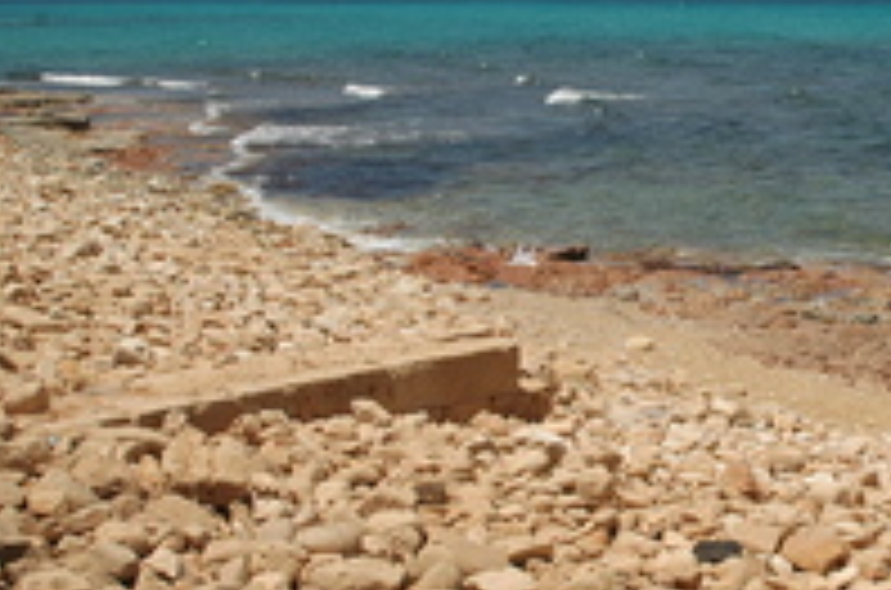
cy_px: 311
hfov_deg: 31.8
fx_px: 1481
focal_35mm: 60
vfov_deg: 22.5
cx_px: 806
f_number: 11
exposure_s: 1/400
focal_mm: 18
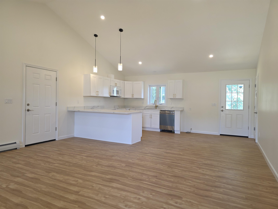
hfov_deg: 73.9
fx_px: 185
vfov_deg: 58.9
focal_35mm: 23
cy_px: 104
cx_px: 139
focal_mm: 6.3
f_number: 1.7
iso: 100
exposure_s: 1/120
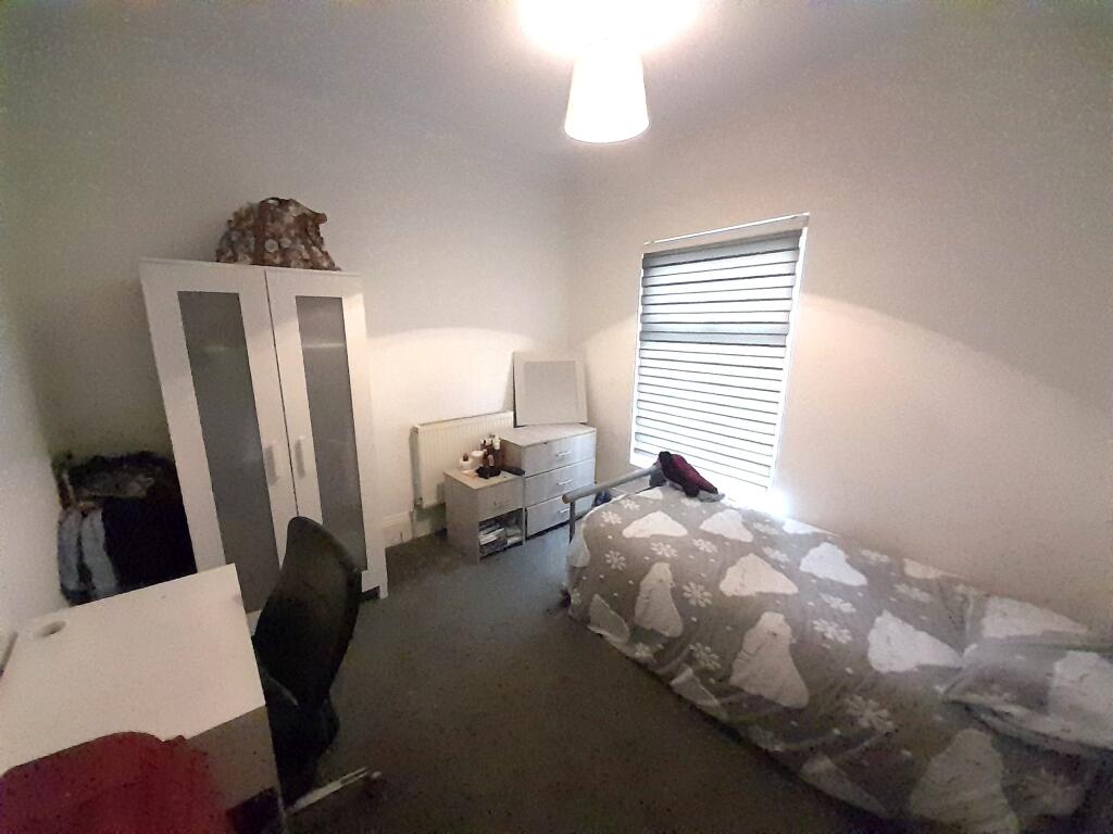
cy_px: 417
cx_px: 556
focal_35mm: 13
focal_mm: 1.13
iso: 800
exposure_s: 1/20
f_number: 2.2
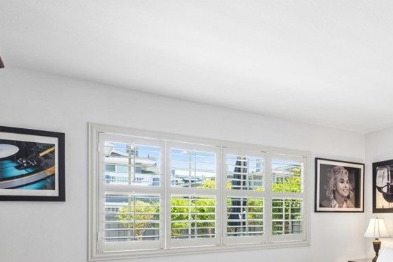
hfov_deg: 59.3
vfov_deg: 42.5
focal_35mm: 29
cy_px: 217
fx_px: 316
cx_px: 307
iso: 200
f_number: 9
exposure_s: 1/15
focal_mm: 16
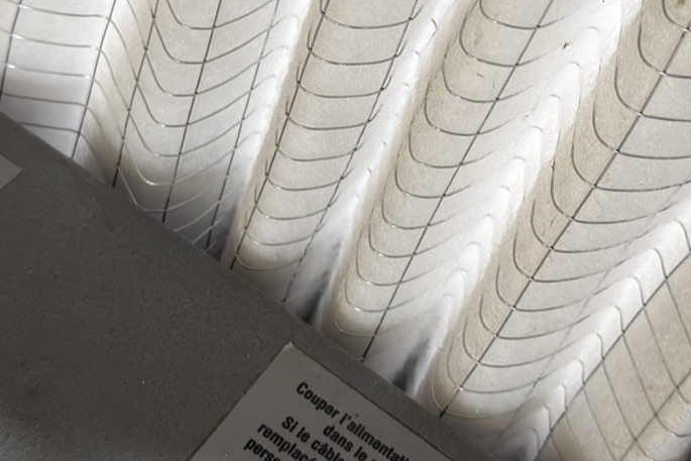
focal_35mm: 68
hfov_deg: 29.6
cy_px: 109
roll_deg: -22.1
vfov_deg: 19.9
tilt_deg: -44.9
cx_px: 383
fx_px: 1305
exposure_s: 1/40
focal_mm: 6.76
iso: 500
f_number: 1.78
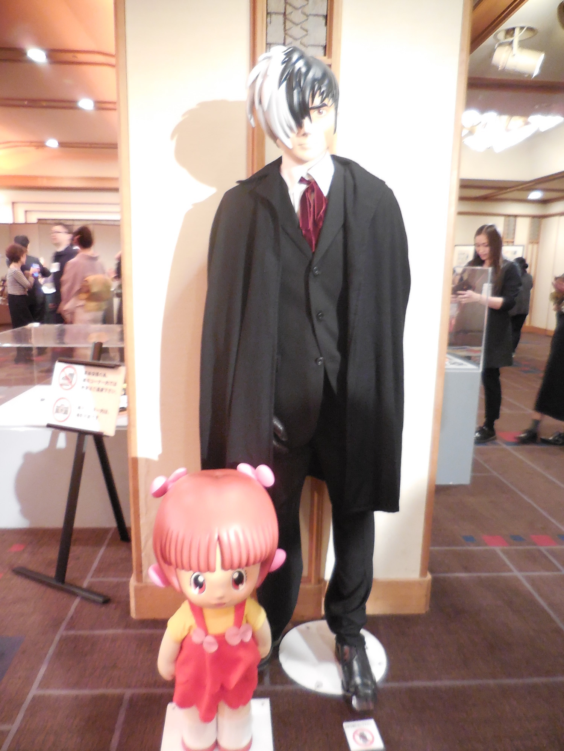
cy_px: 376
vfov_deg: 69.4
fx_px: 543
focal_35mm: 25
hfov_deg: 54.9
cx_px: 282
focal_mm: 4.5
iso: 800
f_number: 3.3
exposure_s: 1/13
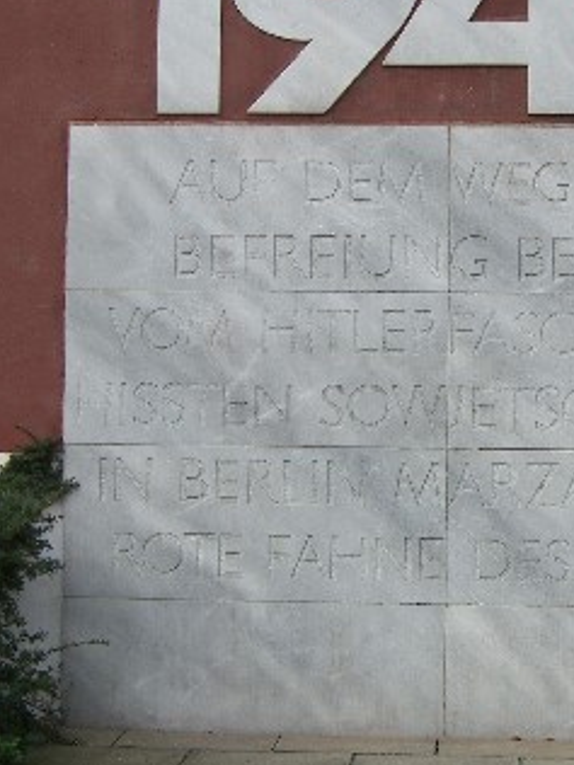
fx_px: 1548
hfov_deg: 20.9
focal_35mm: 70
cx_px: 408
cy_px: 381
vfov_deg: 27.8
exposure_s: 1/100
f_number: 2.8
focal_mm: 7.9
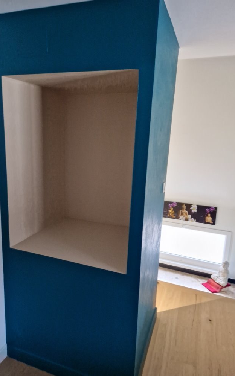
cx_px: 100
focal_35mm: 25
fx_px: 256
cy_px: 187
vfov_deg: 72.6
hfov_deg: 49.1
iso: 500
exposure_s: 1/33
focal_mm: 5.4
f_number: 1.8
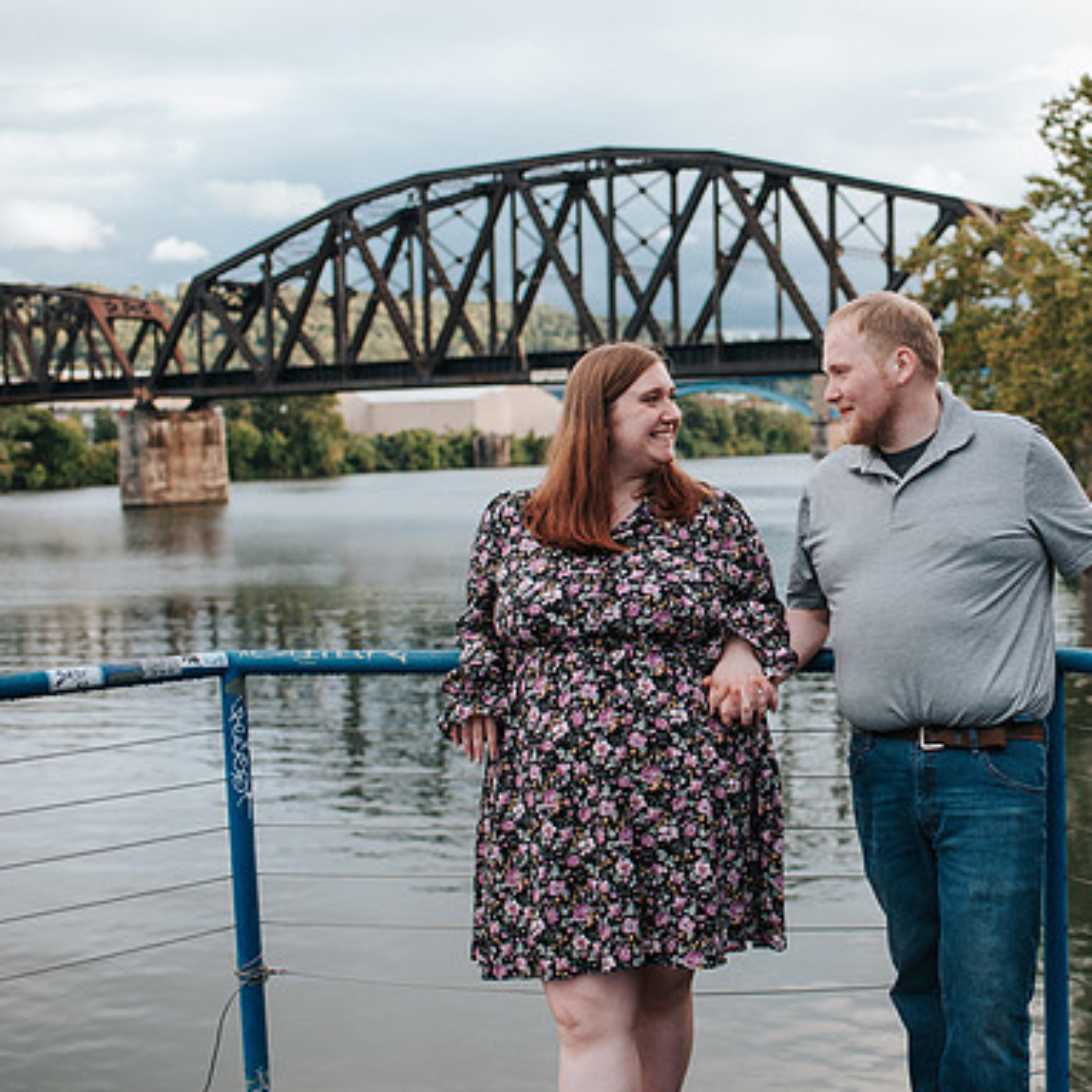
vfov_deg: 34.7
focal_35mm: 49
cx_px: 829
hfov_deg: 33.9
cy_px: 546
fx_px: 1749
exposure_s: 1/400
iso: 280
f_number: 3.2
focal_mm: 35
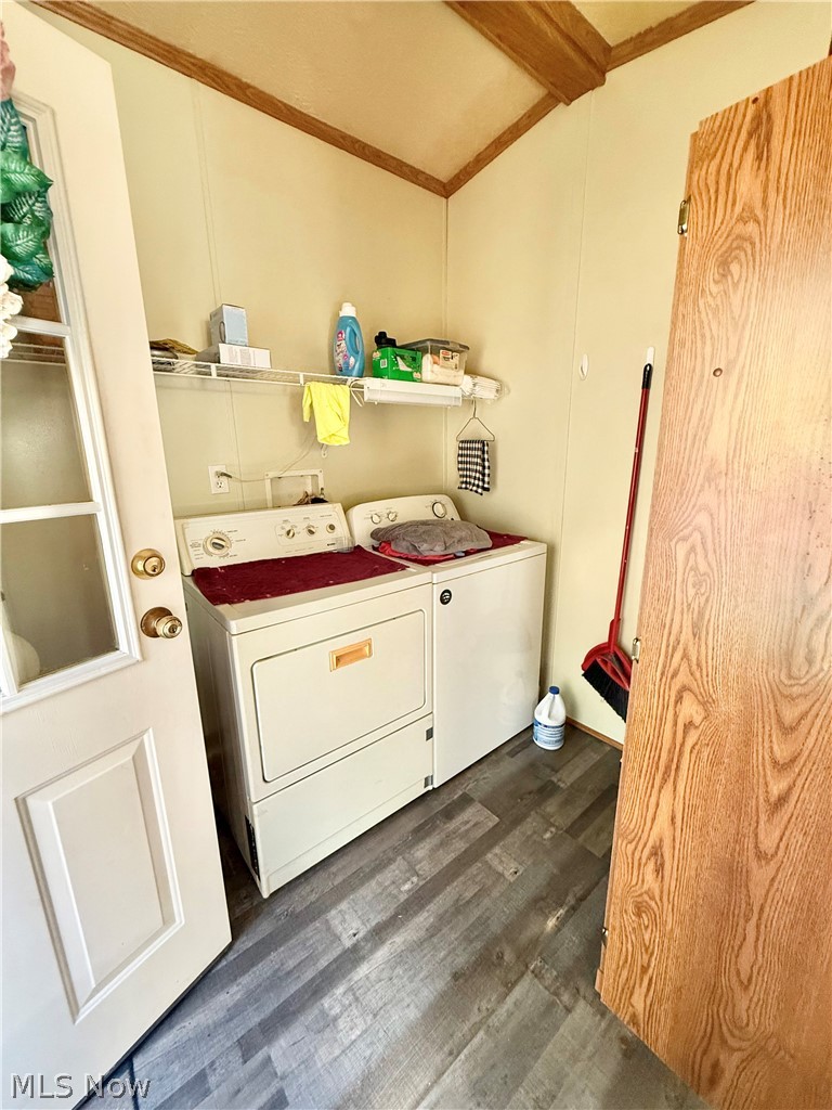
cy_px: 555
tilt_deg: -13.1
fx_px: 449
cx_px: 416
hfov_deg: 85.7
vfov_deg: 102.1
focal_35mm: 14
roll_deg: +0.1
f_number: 2.2
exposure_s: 1/83
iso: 320
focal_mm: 2.22
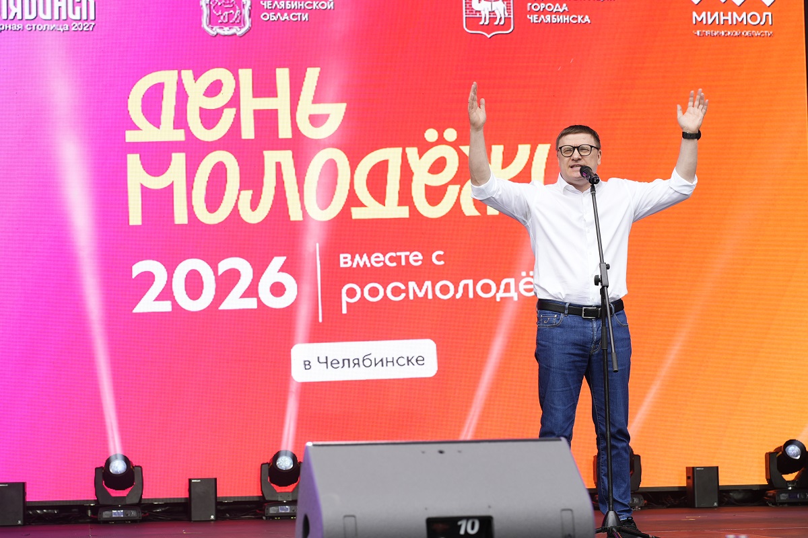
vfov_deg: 13.4
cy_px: 269
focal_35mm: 102
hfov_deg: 20.0
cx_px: 404
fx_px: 2289
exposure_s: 1/160
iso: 100
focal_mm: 68
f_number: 5
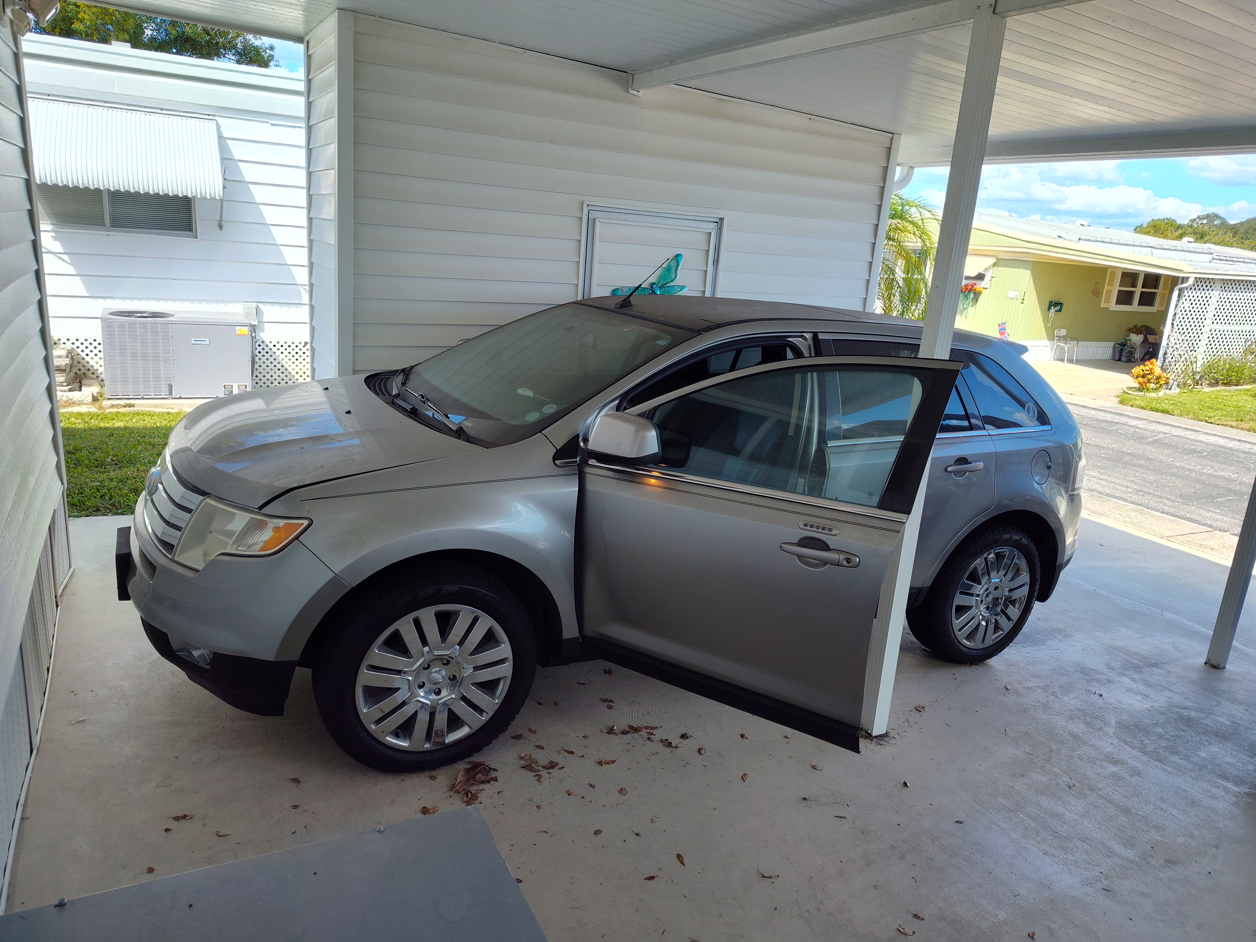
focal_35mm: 23
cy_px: 471
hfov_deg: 73.9
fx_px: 835
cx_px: 628
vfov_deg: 58.9
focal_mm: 5.56
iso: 100
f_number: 1.8
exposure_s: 1/376
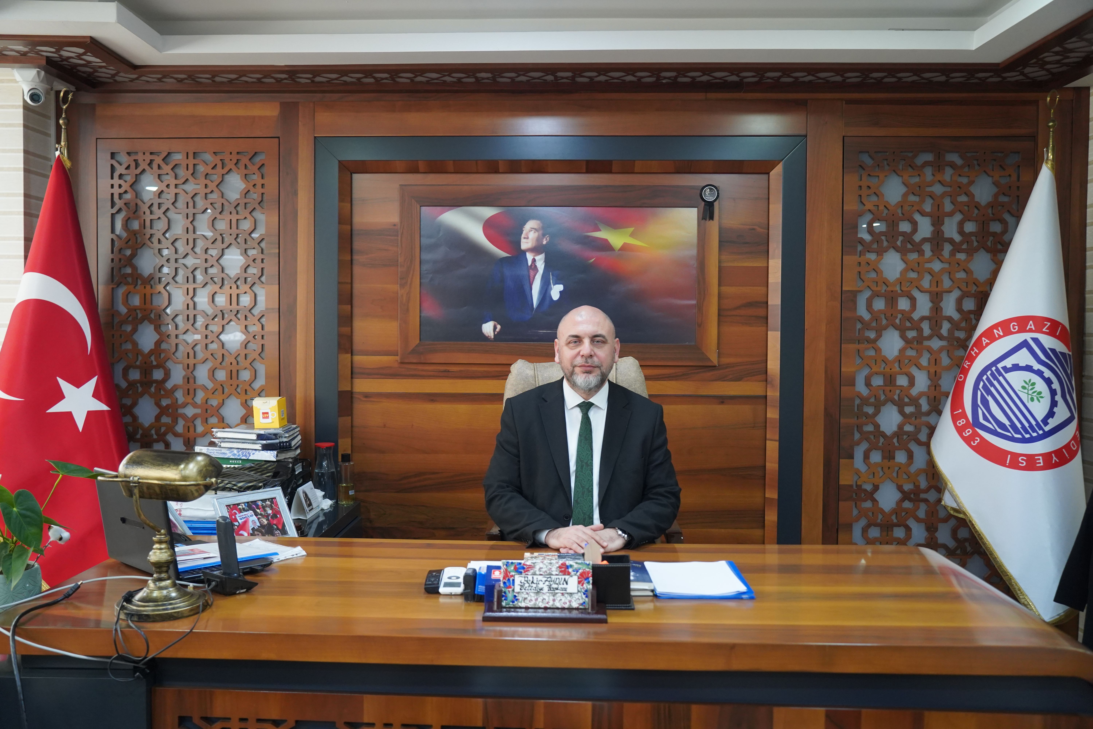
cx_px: 546
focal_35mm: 31
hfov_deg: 60.3
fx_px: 941
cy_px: 364
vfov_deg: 42.3
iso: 3200
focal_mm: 31
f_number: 4
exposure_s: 1/160
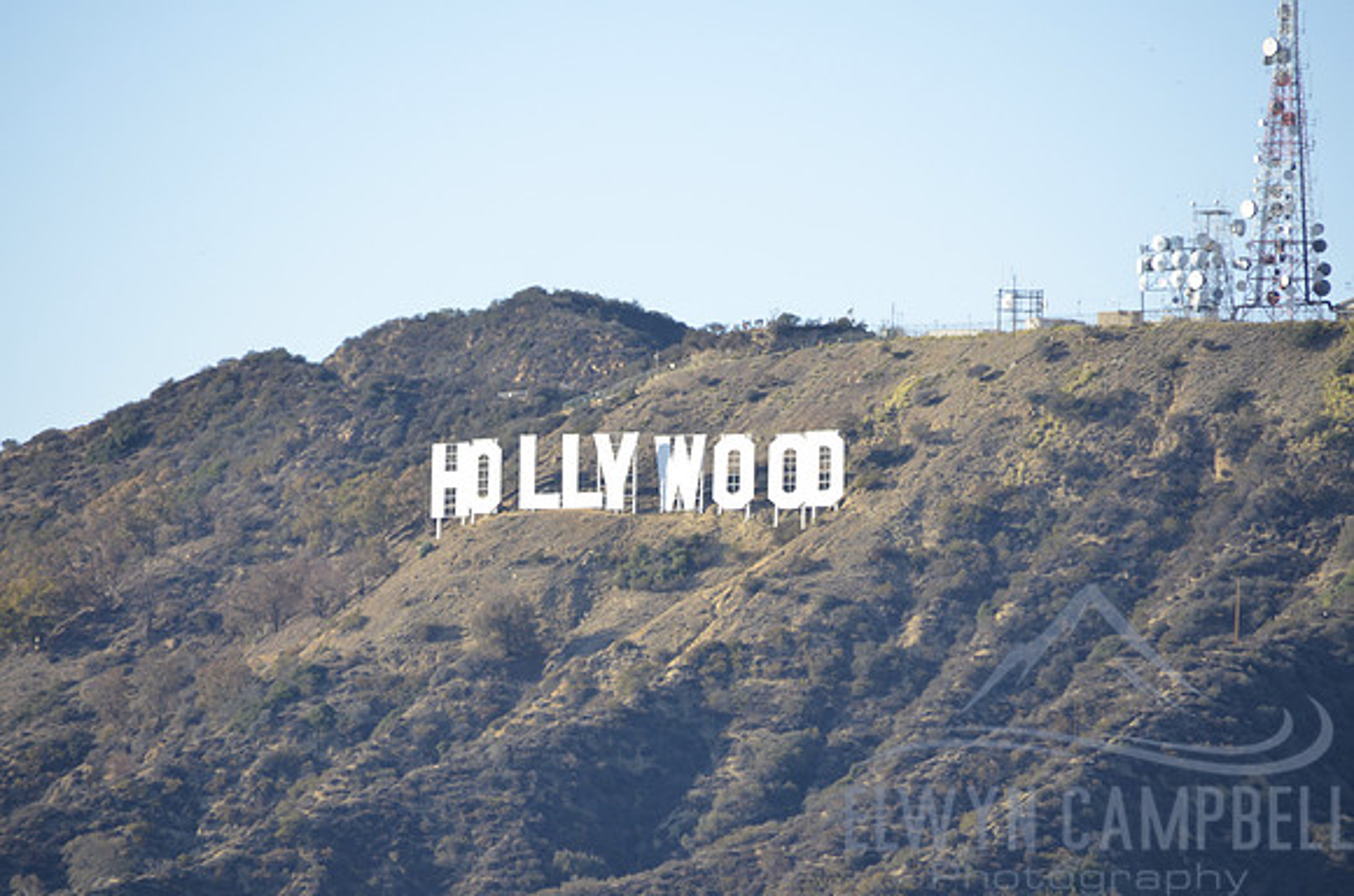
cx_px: 677
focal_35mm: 375
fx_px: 14073
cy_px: 448
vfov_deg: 3.6
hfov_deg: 5.5
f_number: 6.3
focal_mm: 250
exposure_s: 1/500
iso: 360
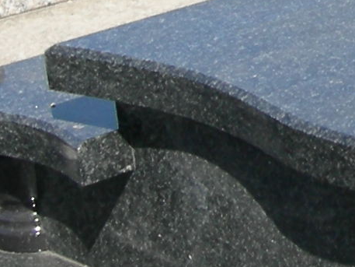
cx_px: 657
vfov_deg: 7.1
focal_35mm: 204
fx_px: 2093
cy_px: -200
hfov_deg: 9.2
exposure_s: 1/205
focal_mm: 7.5
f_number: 6
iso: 64
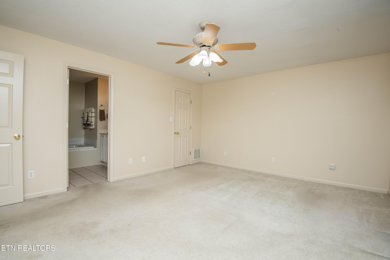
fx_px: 173
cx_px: 195
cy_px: 130
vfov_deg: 73.7
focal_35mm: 16
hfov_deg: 96.7
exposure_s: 1/250
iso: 400
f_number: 9
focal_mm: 16
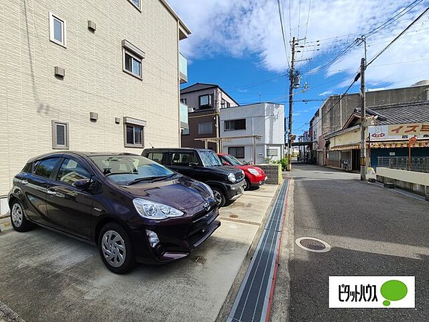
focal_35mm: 13
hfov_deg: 106.2
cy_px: 161
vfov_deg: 89.9
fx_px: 161
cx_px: 214
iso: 50
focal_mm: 2.2
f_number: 2.2
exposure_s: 1/1667
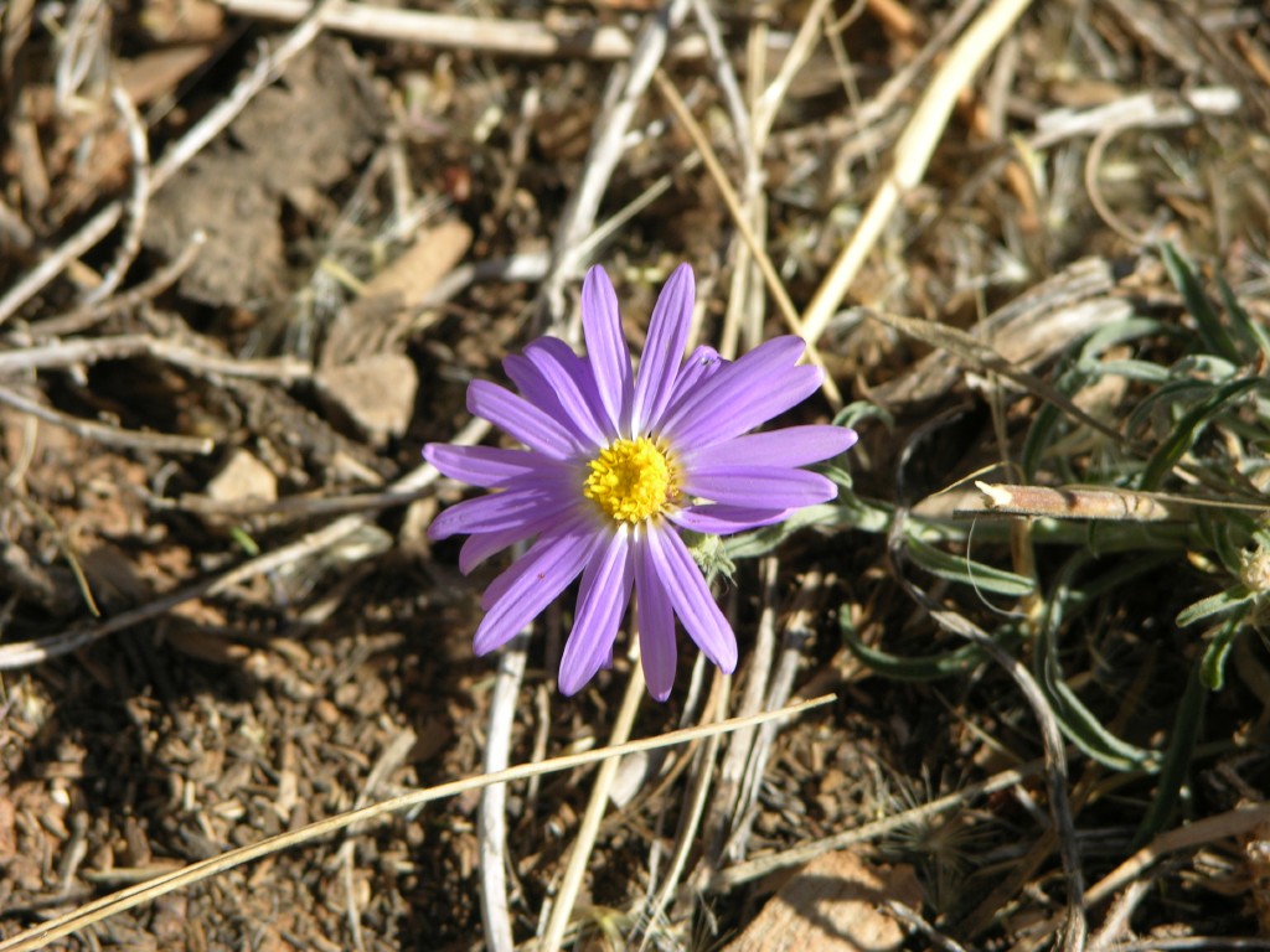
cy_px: 476
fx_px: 10273
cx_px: 635
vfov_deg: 5.3
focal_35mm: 280
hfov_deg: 7.1
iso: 50
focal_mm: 71.2
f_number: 5.3
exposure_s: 1/227
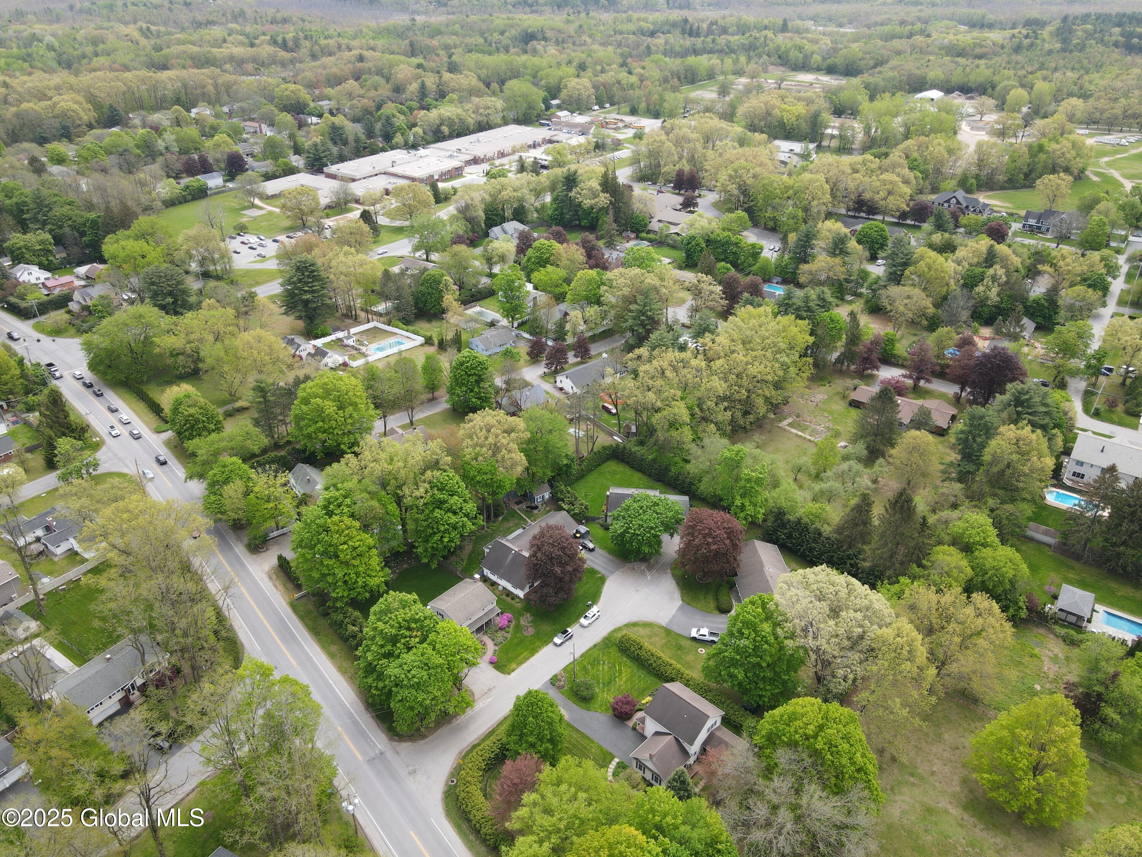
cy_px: 428
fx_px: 792
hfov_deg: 71.6
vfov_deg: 56.8
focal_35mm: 24
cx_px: 571
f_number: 2.8
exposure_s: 1/250
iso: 100
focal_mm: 4.5
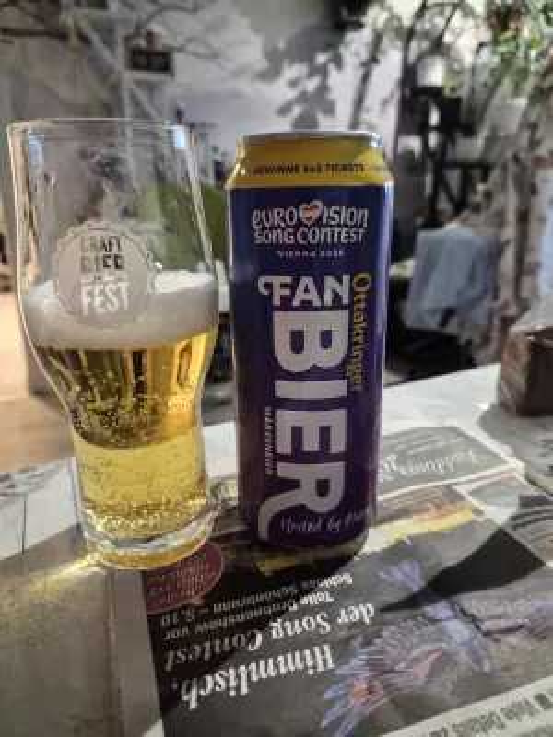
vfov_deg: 73.9
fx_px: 490
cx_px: 276
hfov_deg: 58.9
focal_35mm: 23
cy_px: 368
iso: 2500
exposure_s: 1/100
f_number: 1.8
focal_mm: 5.4
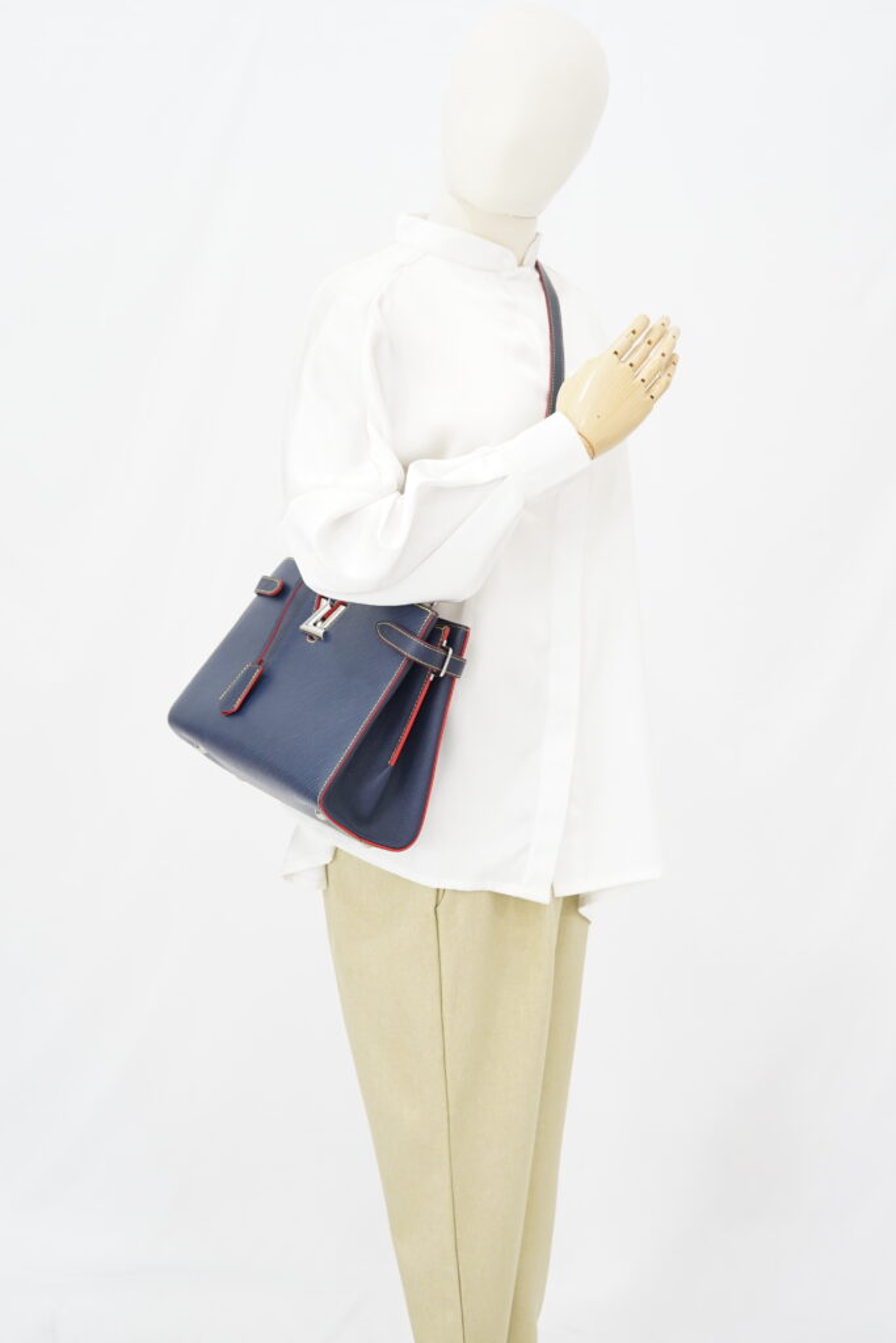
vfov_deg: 39.6
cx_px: 448
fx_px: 1866
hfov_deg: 27.0
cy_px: 672
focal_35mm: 50
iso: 640
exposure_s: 1/6
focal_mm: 50
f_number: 6.3
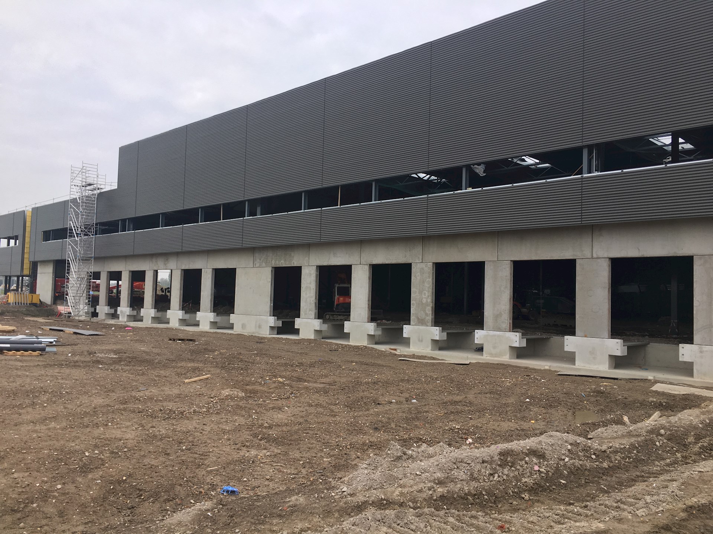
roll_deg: -1.2
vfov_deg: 48.2
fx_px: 597
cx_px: 356
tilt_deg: +2.5
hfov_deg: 61.7
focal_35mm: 29
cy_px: 267
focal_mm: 4.15
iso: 25
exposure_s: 1/108
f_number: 2.2
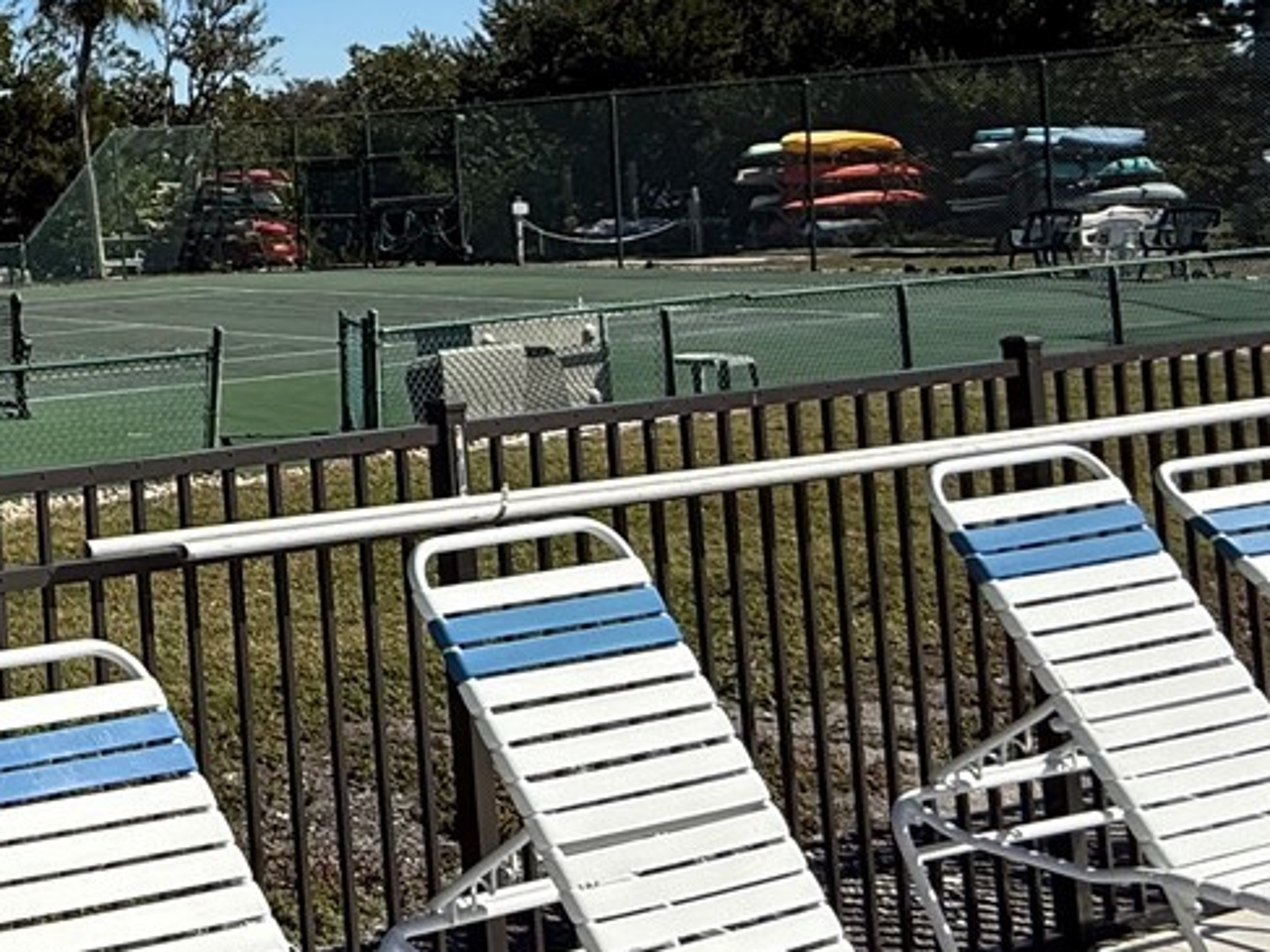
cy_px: 133
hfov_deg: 29.9
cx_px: -498
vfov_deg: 30.4
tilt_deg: +3.4
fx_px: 1687
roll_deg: +3.1
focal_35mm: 46
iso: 64
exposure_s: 1/2410
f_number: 2.2
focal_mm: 2.22
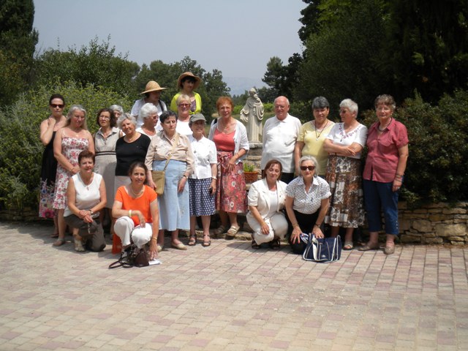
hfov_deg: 45.8
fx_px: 554
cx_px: 234
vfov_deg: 35.1
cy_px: 176
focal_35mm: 41
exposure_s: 1/700
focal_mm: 7.4
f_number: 4.9
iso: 80
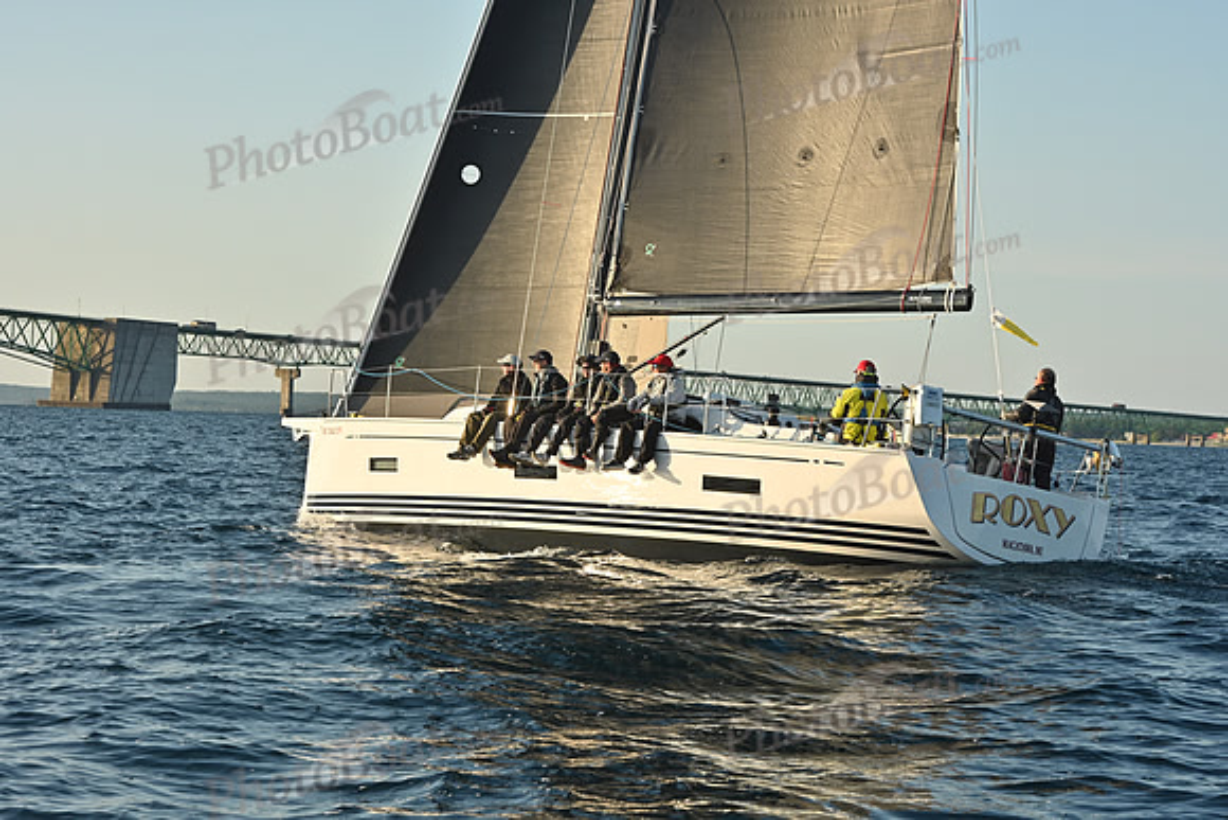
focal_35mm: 98
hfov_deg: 20.8
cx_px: 614
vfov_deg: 14.0
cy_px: 410
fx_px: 3344
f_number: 13
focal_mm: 98
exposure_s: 1/1000
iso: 800
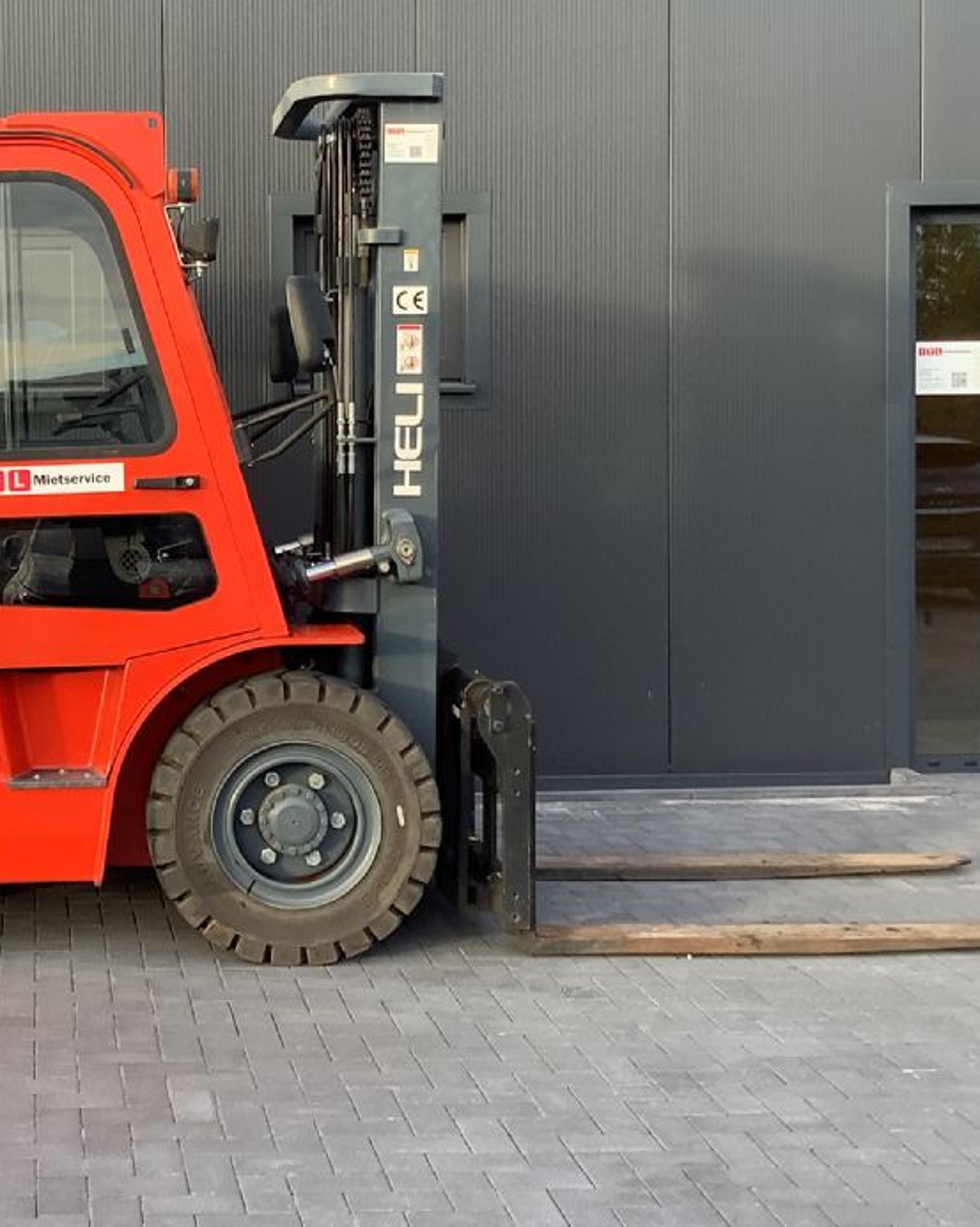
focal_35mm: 56
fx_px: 2032
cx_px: 106
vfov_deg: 33.5
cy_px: 527
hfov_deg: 26.3
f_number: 2.4
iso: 40
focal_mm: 3.3
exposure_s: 1/120
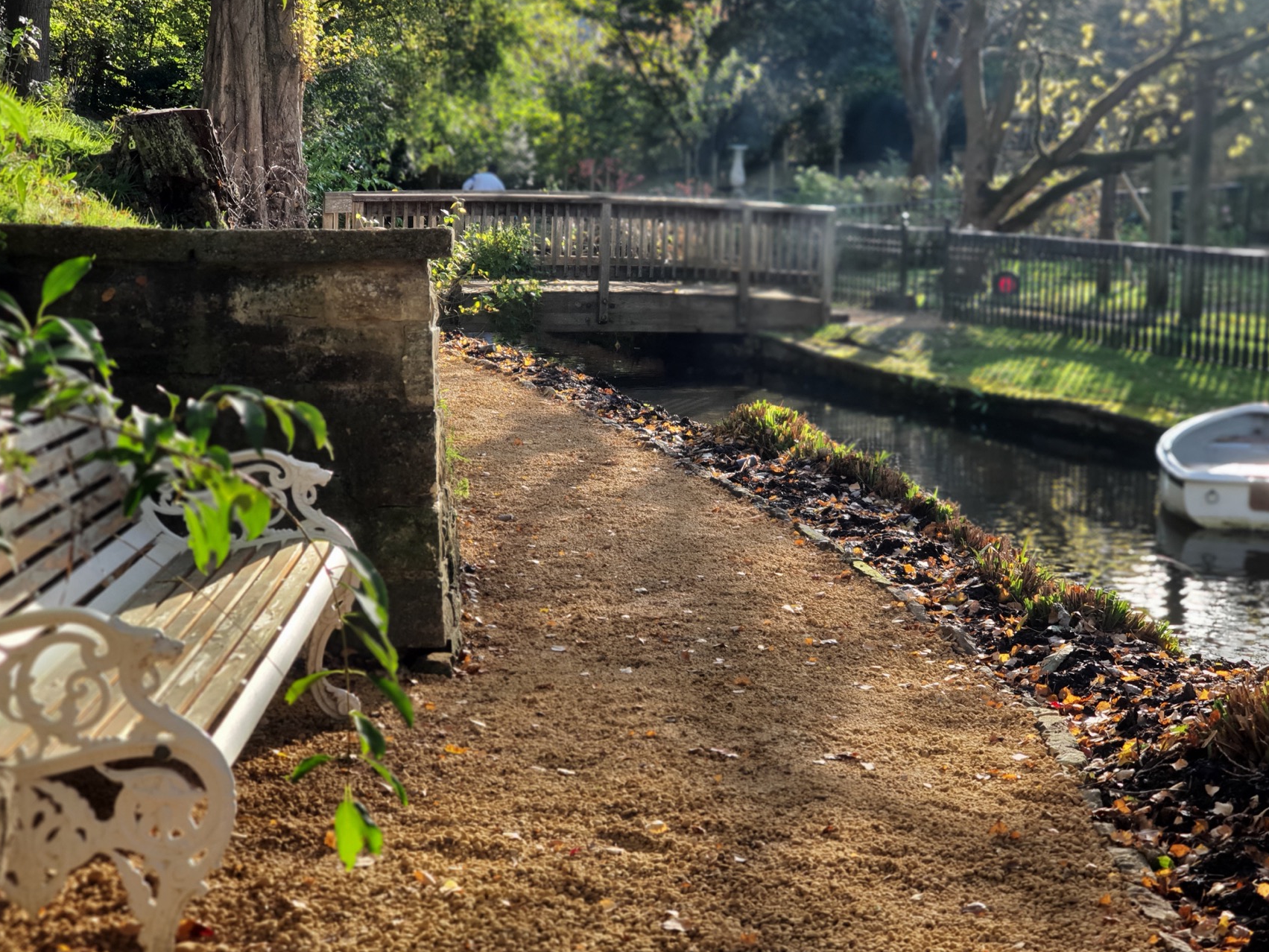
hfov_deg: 33.2
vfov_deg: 25.2
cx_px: 662
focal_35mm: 58
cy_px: 430
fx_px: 2127
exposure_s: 1/152
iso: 40
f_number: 2.1
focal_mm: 6
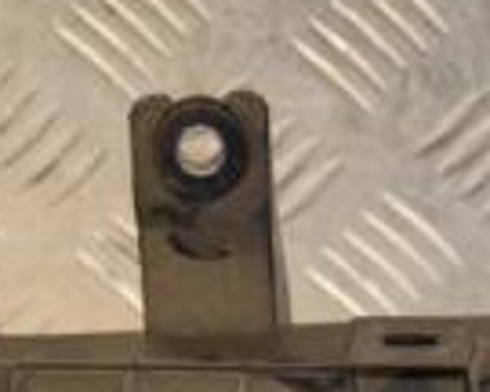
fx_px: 4713
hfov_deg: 5.9
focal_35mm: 325
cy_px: 497
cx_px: 486
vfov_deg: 4.7
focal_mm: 52
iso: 800
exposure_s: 1/160
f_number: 5
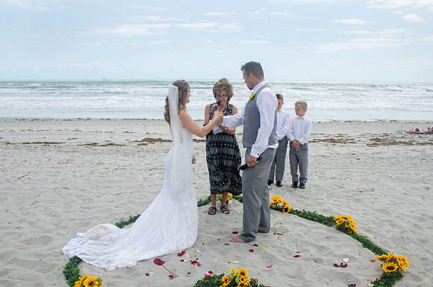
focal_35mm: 30
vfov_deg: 43.4
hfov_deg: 62.0
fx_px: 360
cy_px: 144
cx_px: 216
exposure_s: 1/250
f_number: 11
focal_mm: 20
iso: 100
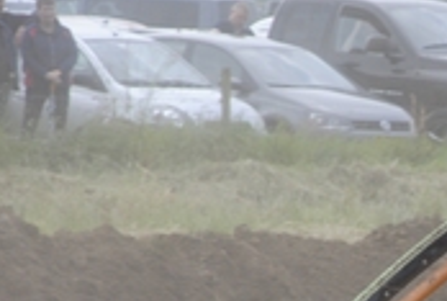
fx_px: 8563
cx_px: 663
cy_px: 363
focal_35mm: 688
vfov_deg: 2.0
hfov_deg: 3.0
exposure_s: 1/500
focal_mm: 125
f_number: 5.6
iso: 250
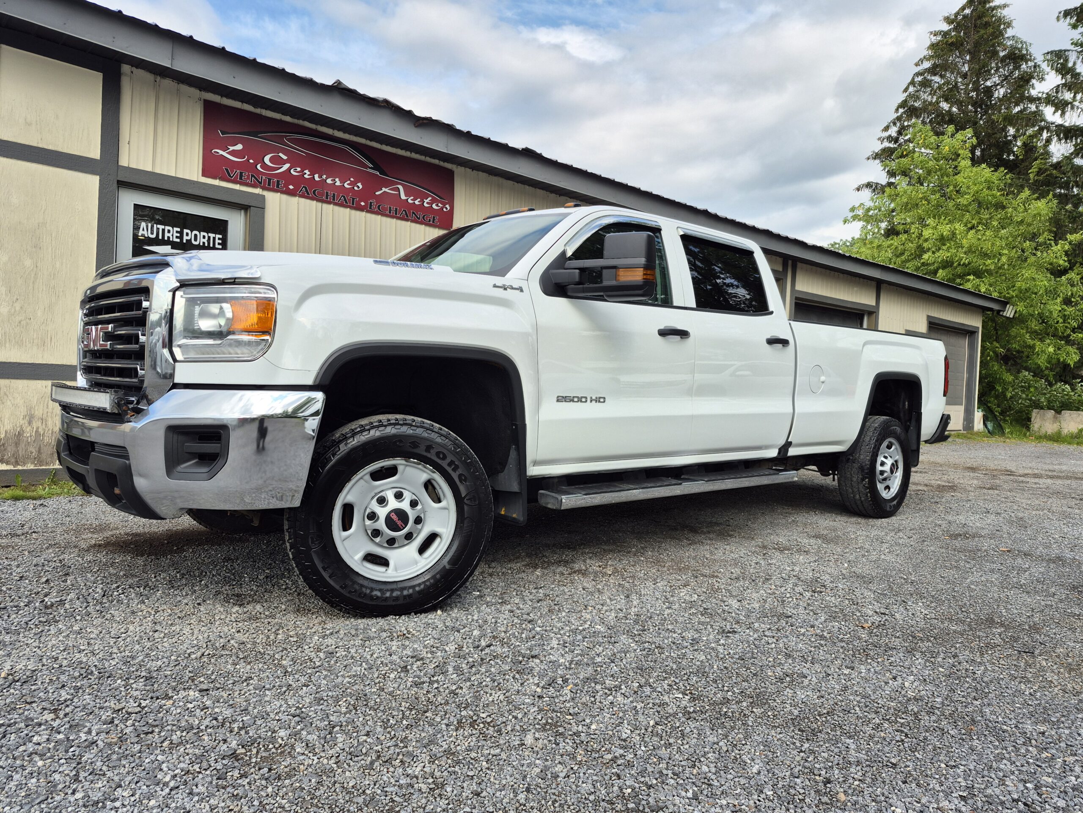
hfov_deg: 73.9
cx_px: 542
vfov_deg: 58.9
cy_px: 406
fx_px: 720
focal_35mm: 23
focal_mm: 5.4
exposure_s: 1/1056
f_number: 1.8
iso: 25
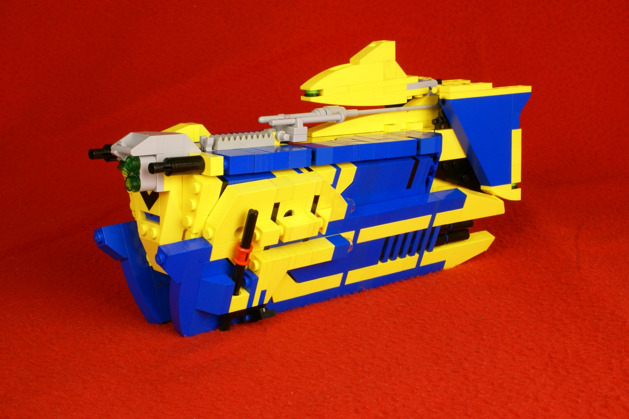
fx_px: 1179
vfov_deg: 20.2
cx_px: 314
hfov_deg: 29.9
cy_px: 210
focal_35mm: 68
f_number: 22
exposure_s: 10
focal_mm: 45
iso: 100
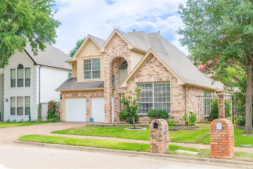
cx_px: 126
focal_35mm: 40
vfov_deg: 33.4
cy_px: 84
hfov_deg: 48.5
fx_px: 281
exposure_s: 1/1000
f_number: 8
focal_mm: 40
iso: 160
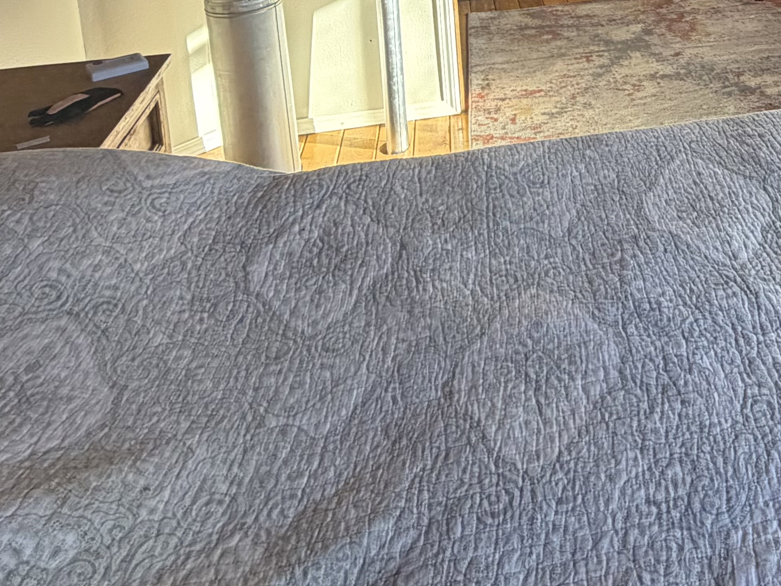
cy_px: -135
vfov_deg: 29.6
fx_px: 925
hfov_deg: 42.4
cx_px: 688
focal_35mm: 41
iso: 250
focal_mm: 2.22
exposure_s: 1/121
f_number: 2.2
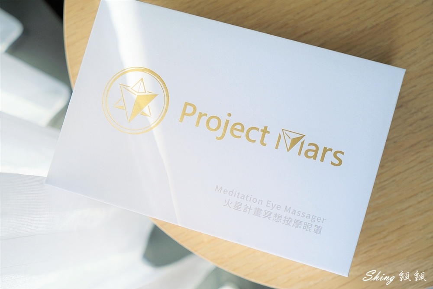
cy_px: 144
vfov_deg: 25.5
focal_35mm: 53
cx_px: 216
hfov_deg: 37.5
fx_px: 638
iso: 100
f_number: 5.6
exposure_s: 1/125
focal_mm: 53
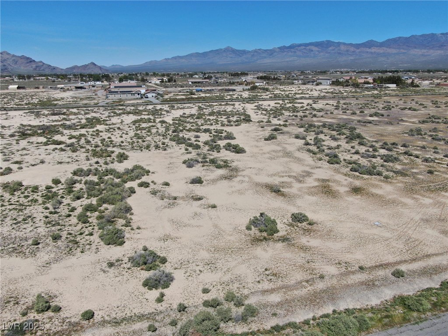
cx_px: 224
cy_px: 168
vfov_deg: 56.8
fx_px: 311
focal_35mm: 24
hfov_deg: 71.6
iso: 110
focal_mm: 4.39
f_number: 2.8
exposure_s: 1/2500
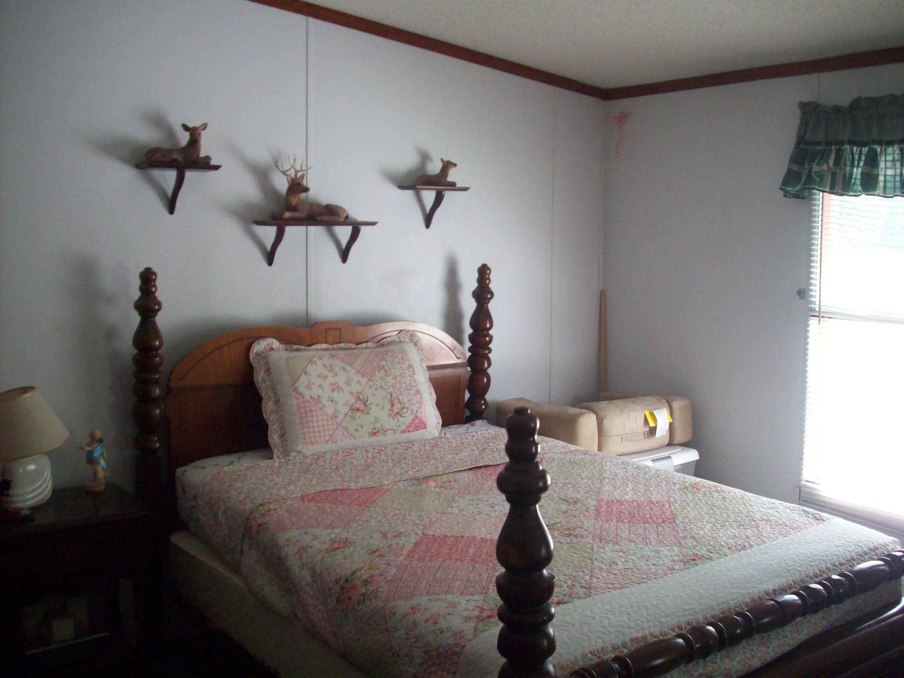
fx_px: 966
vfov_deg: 38.7
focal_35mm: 37
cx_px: 452
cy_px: 339
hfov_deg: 50.1
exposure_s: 1/25.4
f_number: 2.8
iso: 160
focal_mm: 6.2
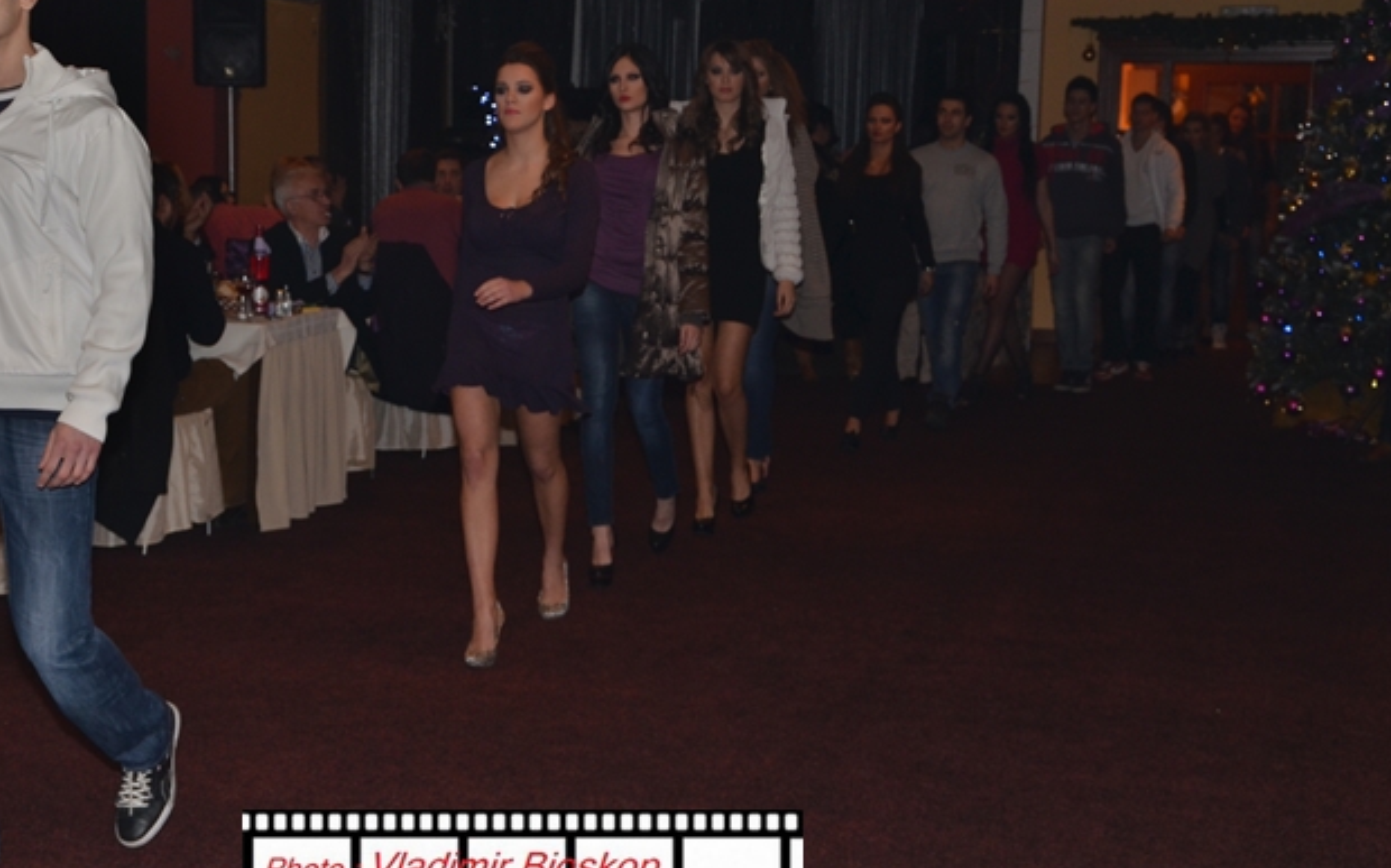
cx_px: 522
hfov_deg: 30.2
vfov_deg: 19.2
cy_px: 357
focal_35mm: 68
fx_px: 2563
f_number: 7.1
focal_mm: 35
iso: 320
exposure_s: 1/60
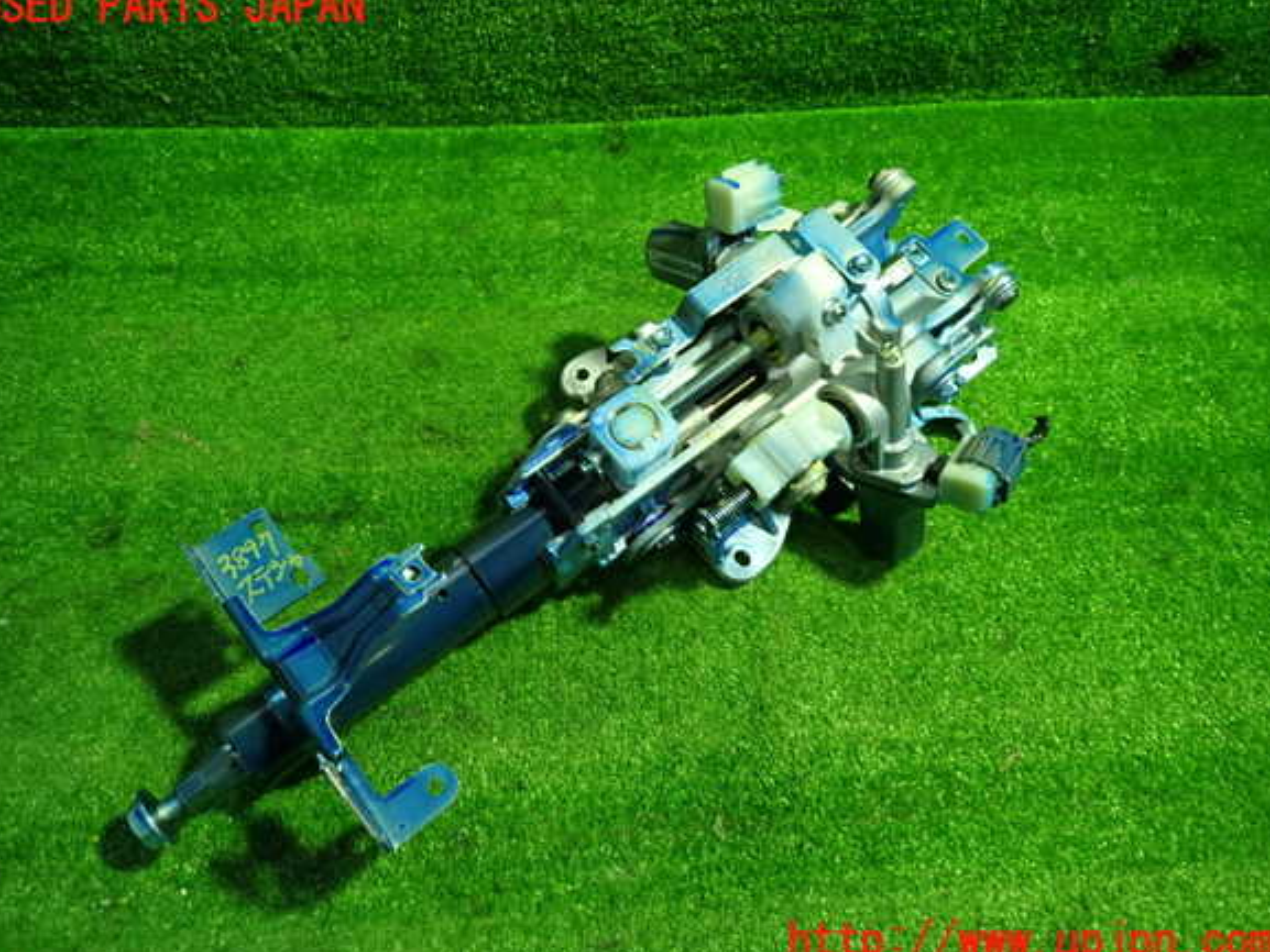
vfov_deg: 53.1
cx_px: 625
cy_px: 475
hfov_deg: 67.3
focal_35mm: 26
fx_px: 954
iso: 200
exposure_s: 1/30
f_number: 2
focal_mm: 4.5
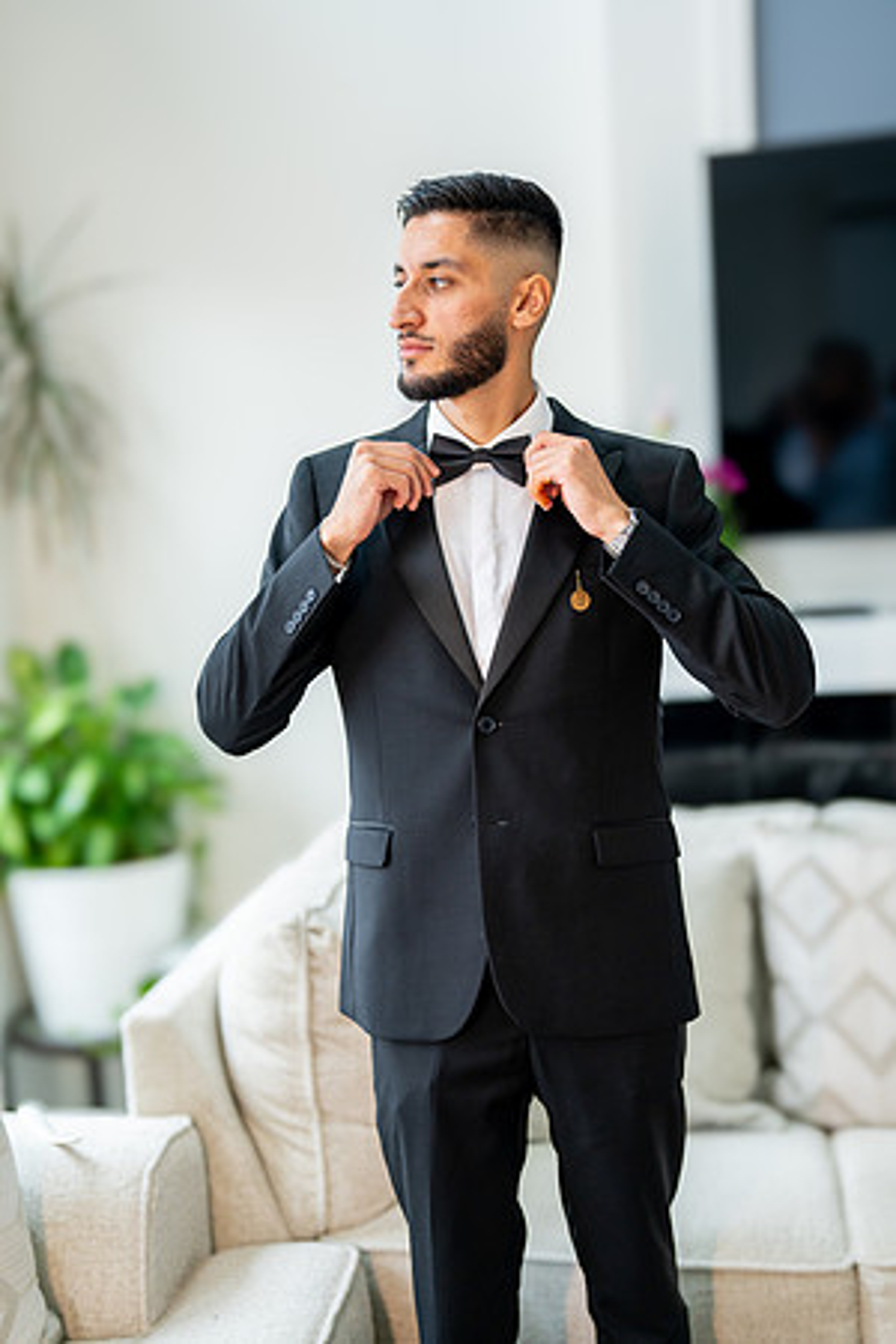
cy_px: 672
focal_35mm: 50
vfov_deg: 39.6
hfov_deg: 27.0
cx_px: 448
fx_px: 1867
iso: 400
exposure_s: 1/250
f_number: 1.4
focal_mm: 50
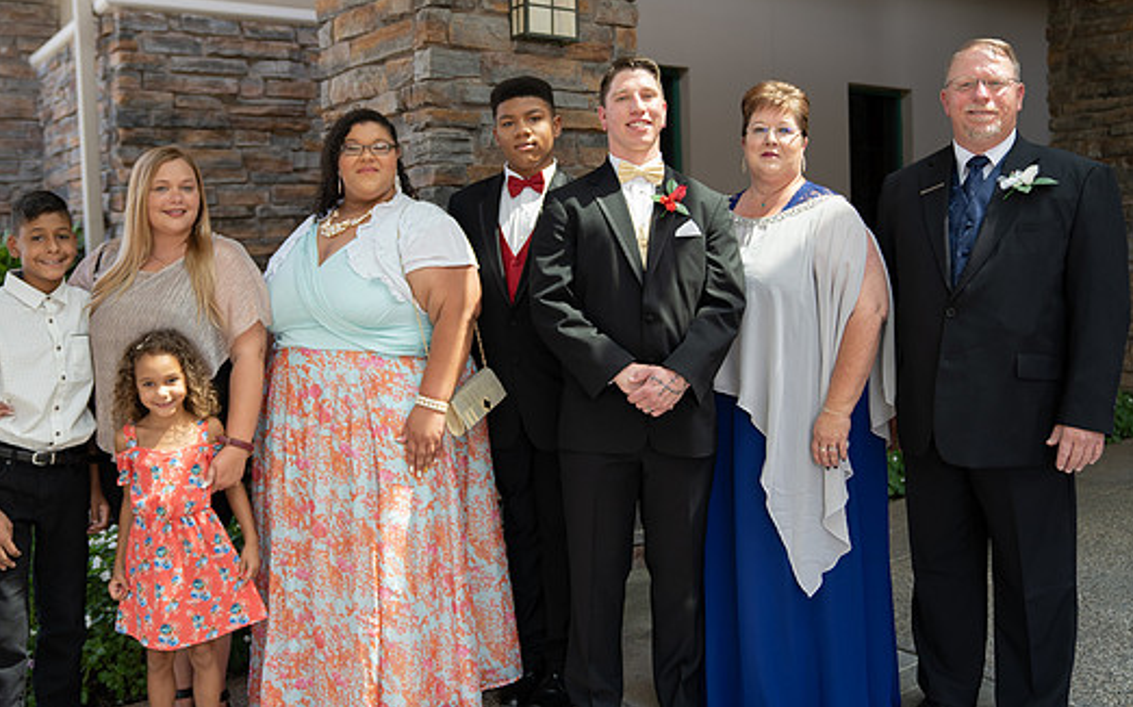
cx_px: 540
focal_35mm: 35
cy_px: 311
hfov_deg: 55.3
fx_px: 1080
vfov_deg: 36.2
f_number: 2.8
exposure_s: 1/250
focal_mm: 29
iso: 200
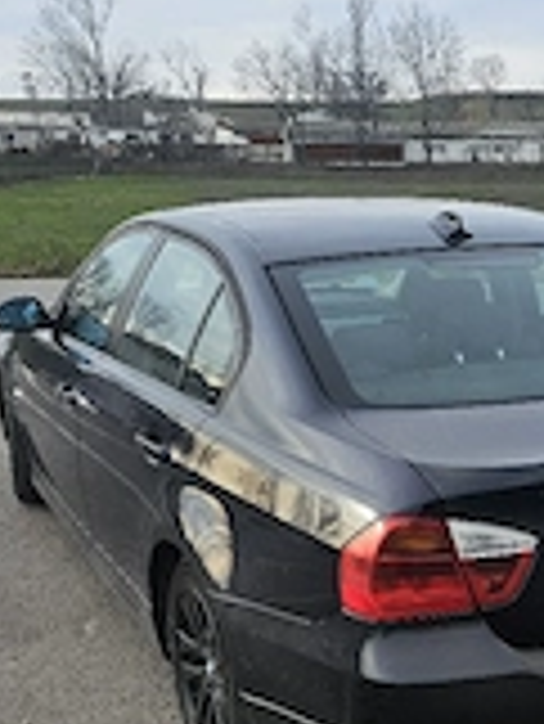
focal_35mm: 57
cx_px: 441
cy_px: 540
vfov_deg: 33.1
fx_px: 1193
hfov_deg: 25.2
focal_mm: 5.4
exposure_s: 1/769
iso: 25
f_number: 1.8
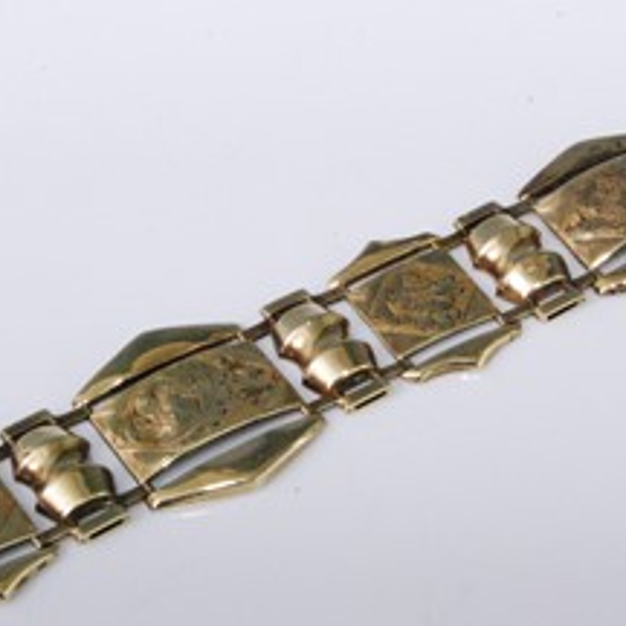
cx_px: 417
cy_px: 271
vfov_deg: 13.4
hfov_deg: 13.4
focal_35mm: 130
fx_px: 2655
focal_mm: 55
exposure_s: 1/125
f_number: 25
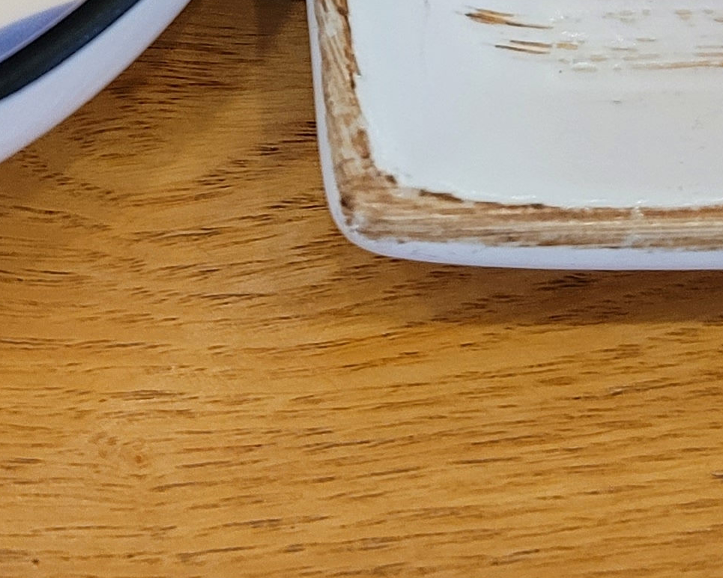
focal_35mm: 106
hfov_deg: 18.1
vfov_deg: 13.3
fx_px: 2268
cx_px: 327
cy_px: -416
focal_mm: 5.4
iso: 250
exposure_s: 1/120
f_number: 1.8
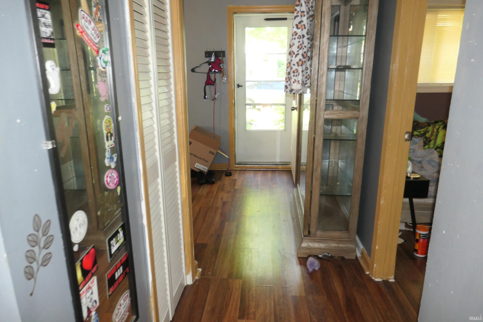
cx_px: 242
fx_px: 322
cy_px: 161
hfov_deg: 73.7
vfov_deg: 53.1
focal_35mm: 24
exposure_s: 1/60
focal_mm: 8.8
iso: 800
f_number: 3.3
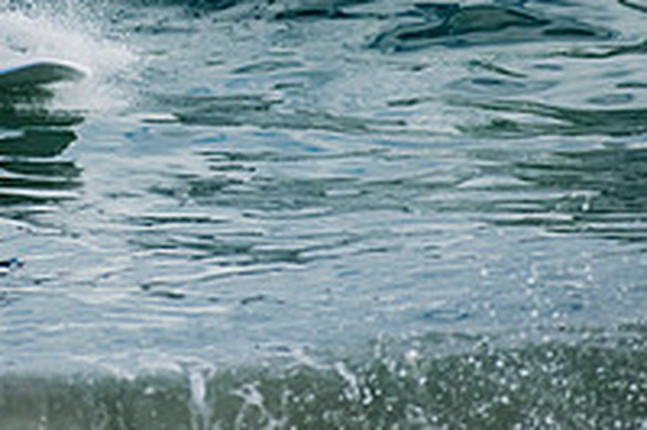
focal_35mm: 974
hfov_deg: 2.1
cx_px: 13
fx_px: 17490
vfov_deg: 1.4
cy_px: -70
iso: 200
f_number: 5.6
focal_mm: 220
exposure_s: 1/2000
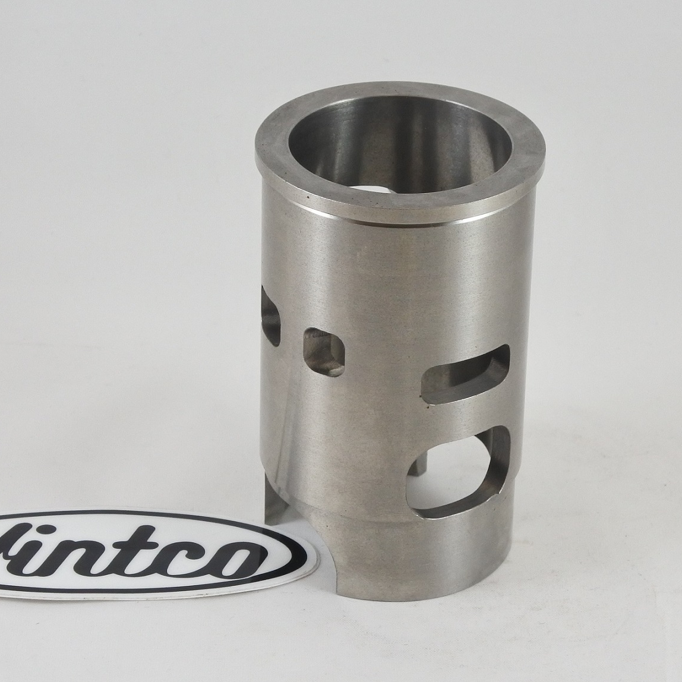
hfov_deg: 21.4
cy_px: 344
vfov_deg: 21.4
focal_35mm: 81
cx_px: 309
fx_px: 1806
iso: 500
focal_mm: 23.6
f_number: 5
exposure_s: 1/125
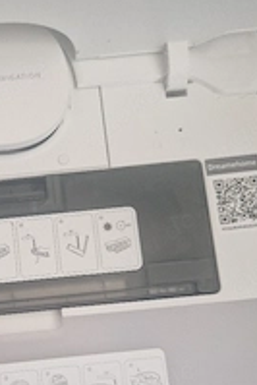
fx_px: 513
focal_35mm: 48
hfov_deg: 27.3
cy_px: 275
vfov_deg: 40.3
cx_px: 33
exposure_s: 1/100
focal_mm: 5.4
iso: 50
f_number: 1.8
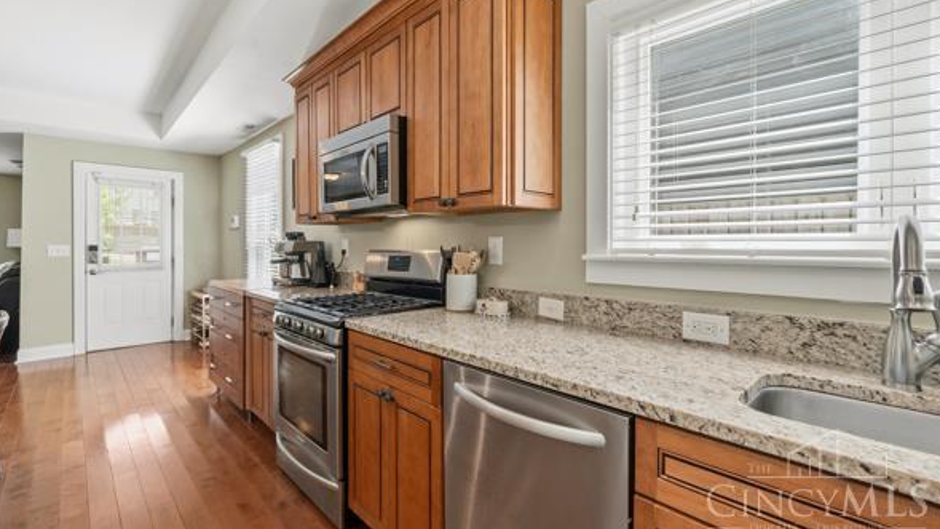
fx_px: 399
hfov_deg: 99.4
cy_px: 237
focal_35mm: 16
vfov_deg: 66.9
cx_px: 472
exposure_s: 1/10
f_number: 6.3
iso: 400
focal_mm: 10
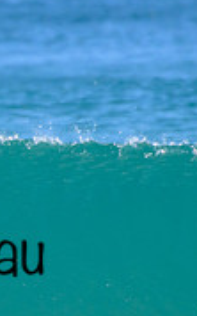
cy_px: 233
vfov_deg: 0.6
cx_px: -144
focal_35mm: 3324
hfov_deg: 0.4
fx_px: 28600
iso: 2000
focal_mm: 1000
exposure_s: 1/2000
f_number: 11
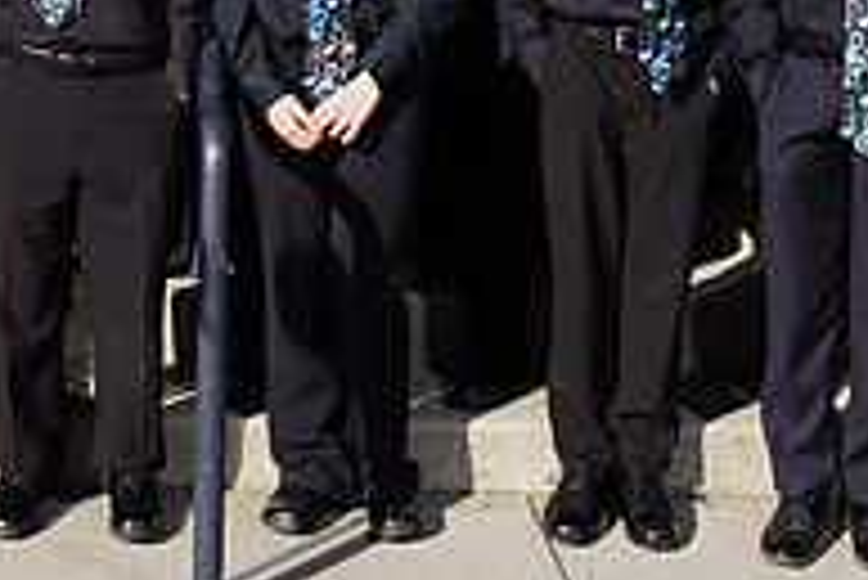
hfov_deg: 19.8
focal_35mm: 102
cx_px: 175
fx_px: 2461
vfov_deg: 13.0
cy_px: -151
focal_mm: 34
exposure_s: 1/250
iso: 100
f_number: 10
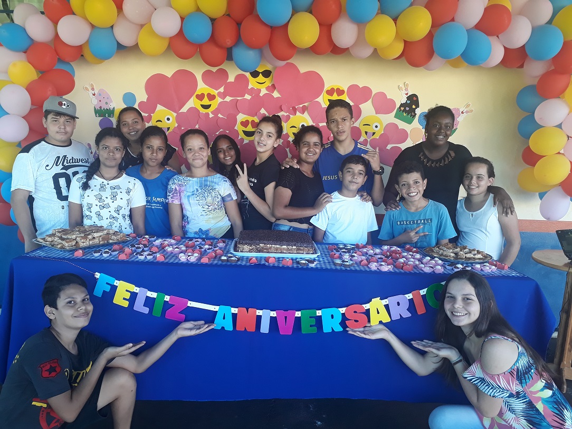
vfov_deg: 51.4
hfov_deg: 65.3
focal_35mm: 27
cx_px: 286
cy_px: 214
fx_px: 446
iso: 64
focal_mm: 3.6
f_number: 1.9
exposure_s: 1/60
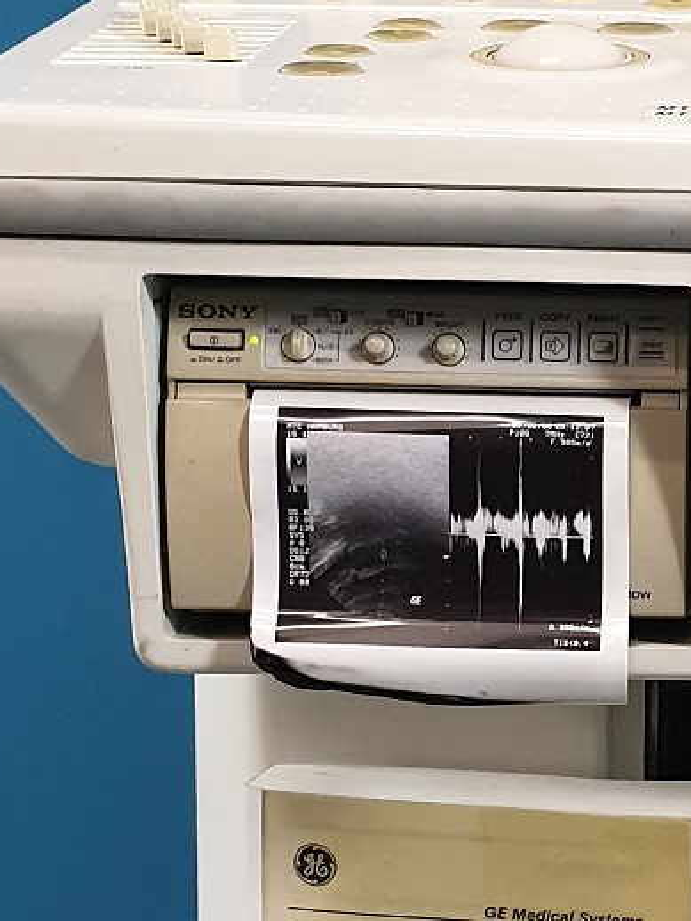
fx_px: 2689
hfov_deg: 14.2
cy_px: 594
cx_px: 831
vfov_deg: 19.4
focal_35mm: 101
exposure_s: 1/50
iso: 400
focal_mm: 4.3
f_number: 2.4
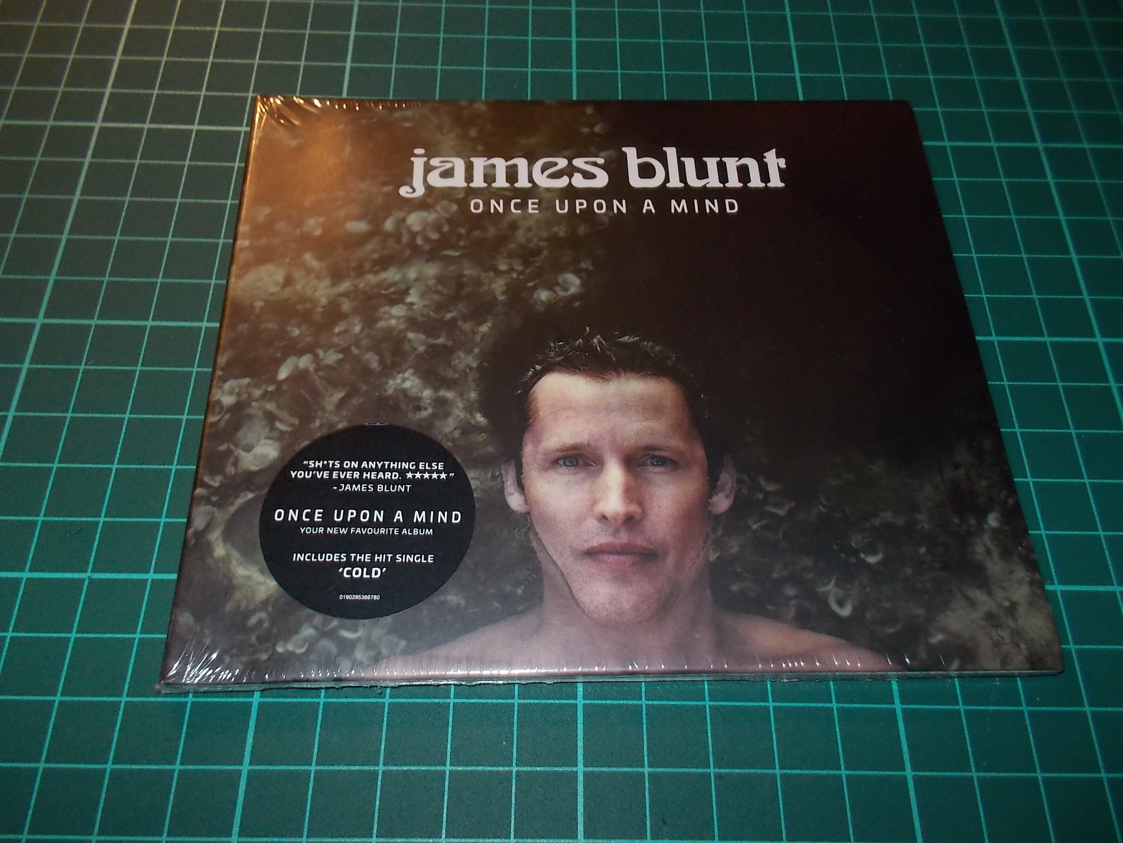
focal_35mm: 29
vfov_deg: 48.2
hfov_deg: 61.7
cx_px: 562
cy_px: 422
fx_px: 941
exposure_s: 1/30
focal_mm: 4.1
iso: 200
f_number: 3.3
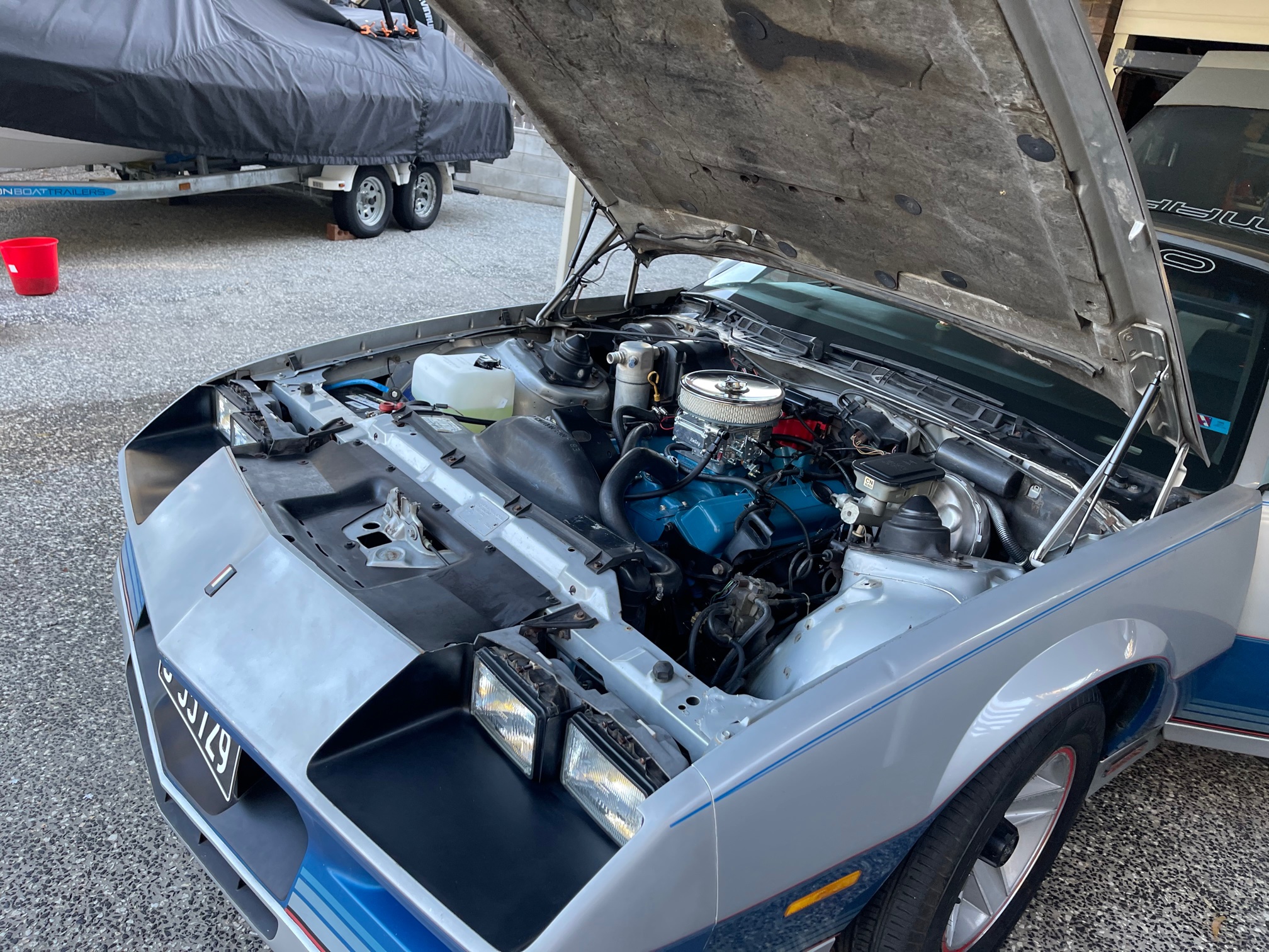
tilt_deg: -22.7
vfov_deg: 53.1
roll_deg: -10.5
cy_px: 476
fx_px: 953
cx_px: 634
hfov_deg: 67.3
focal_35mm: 26
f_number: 1.6
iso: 80
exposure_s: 1/121
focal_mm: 5.1
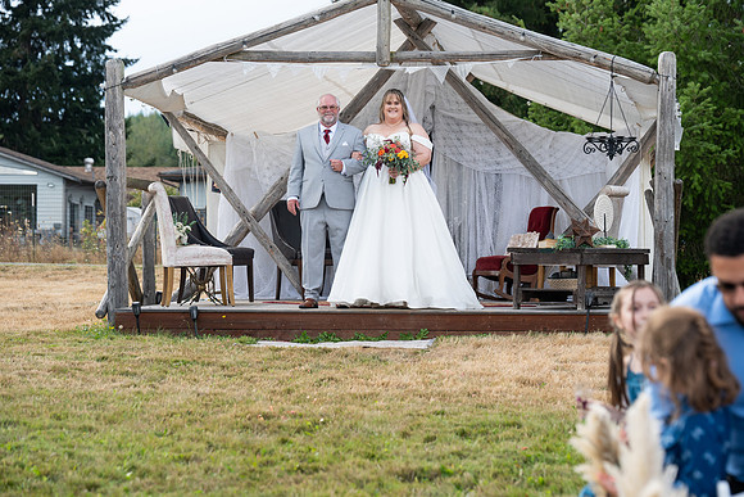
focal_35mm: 107
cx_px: 372
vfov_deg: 12.8
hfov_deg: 19.0
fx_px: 2218
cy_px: 248
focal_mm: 105
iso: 400
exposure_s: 1/640
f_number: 4.5
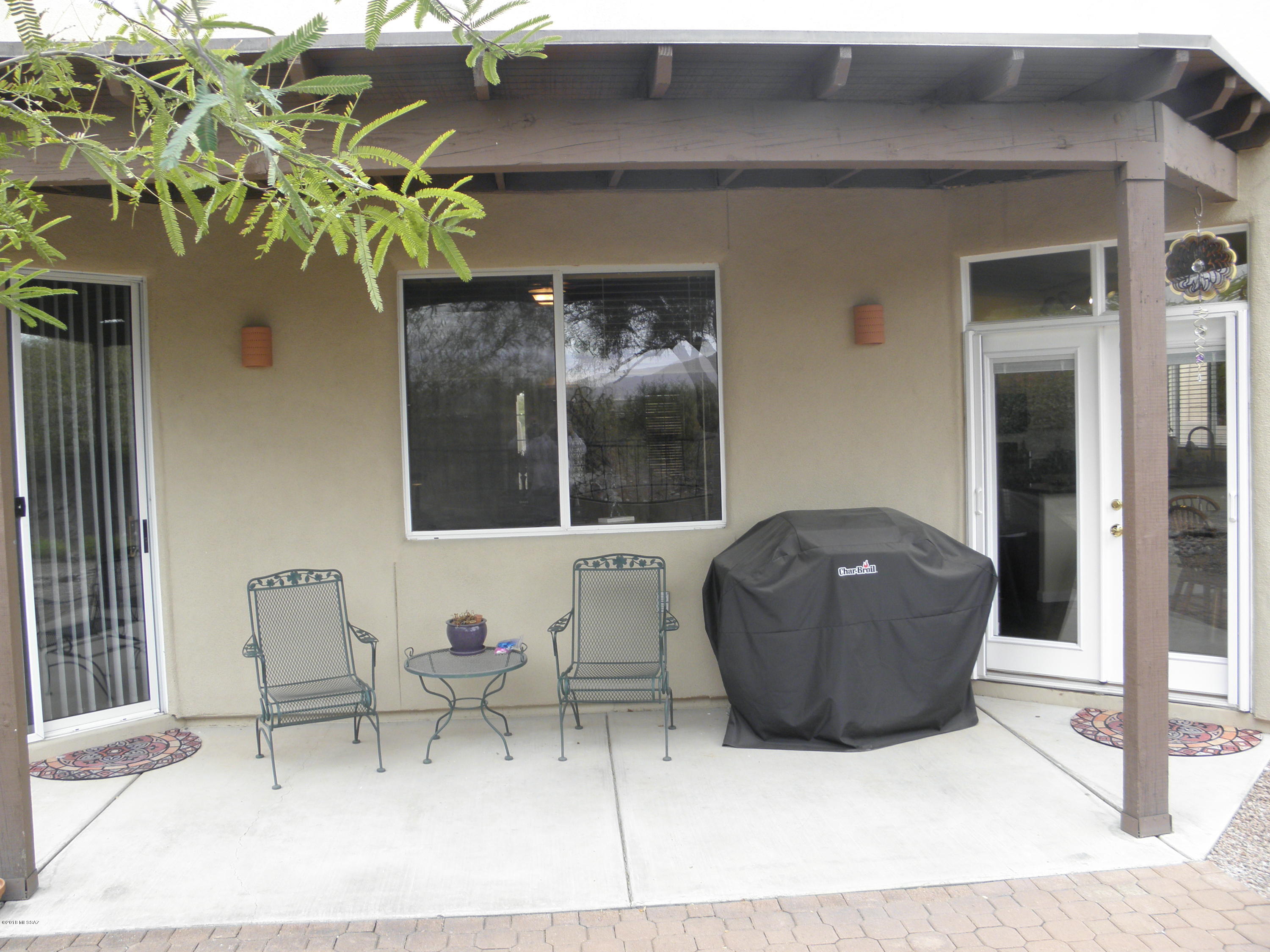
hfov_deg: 63.4
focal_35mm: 28
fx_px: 1027
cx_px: 635
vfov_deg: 49.7
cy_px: 476
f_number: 3.5
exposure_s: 1/60
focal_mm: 5
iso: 100
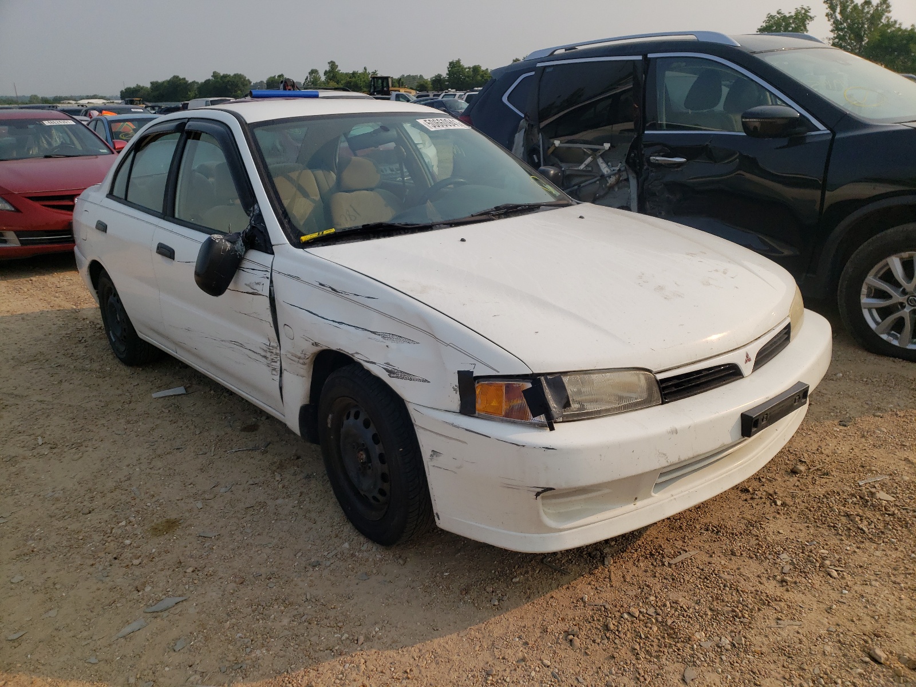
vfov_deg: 53.1
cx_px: 458
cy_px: 344
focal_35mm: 26
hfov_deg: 67.3
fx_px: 688
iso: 50
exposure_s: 1/5000
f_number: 1.5
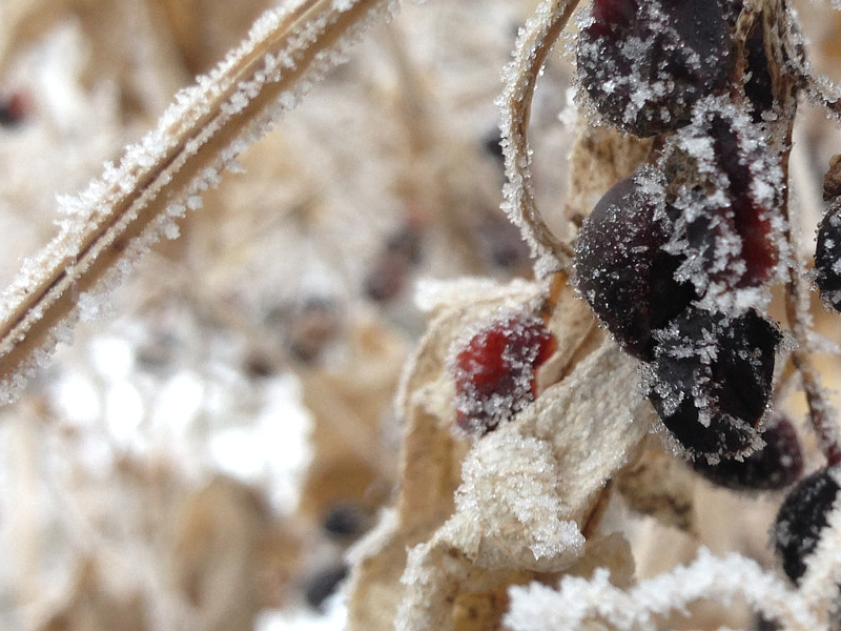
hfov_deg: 28.2
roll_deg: +1.2
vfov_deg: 22.2
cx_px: 768
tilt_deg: -21.2
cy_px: 289
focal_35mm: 66
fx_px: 1603
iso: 50
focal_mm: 4.12
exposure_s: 1/24
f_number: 2.4
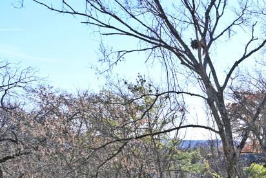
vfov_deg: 23.1
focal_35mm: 51
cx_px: 459
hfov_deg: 23.5
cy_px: 241
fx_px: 377
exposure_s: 1/250
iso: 125
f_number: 5.6
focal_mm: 14
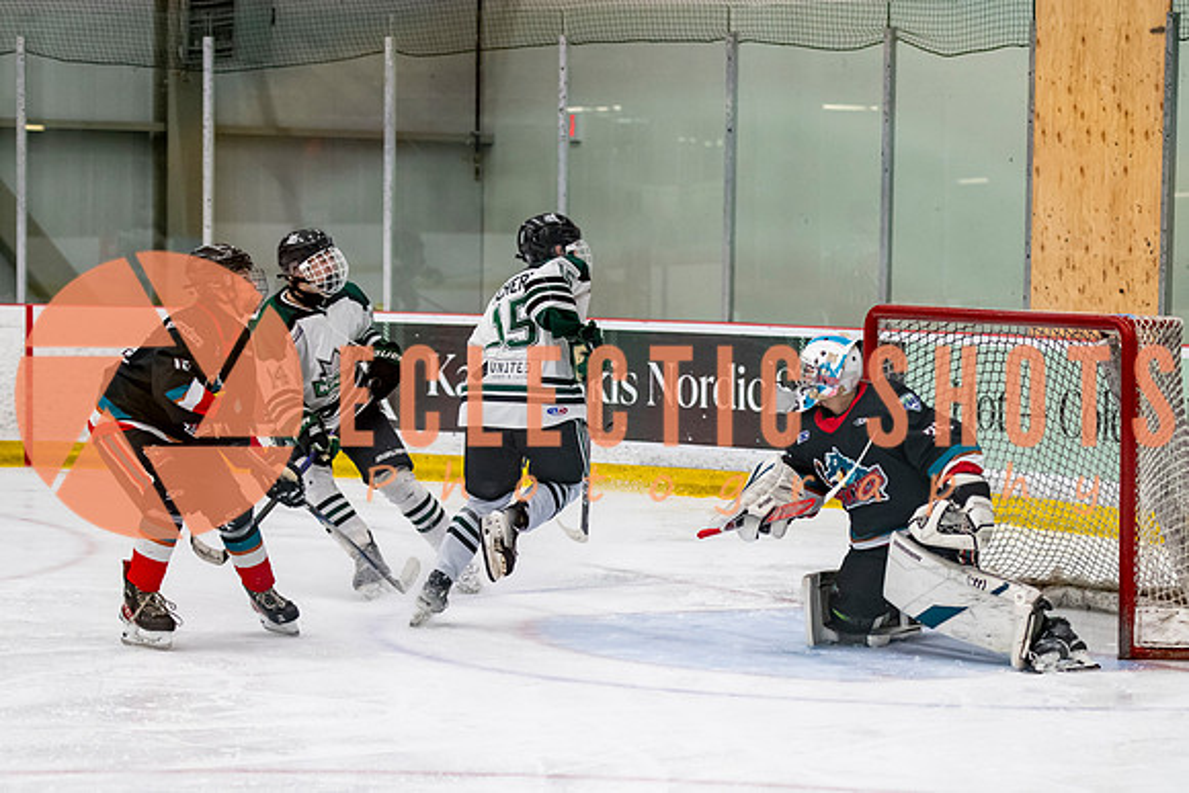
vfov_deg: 11.0
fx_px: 4111
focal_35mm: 124
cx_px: 704
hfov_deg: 16.4
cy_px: 576
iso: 2000
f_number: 3.2
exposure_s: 1/640
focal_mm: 82
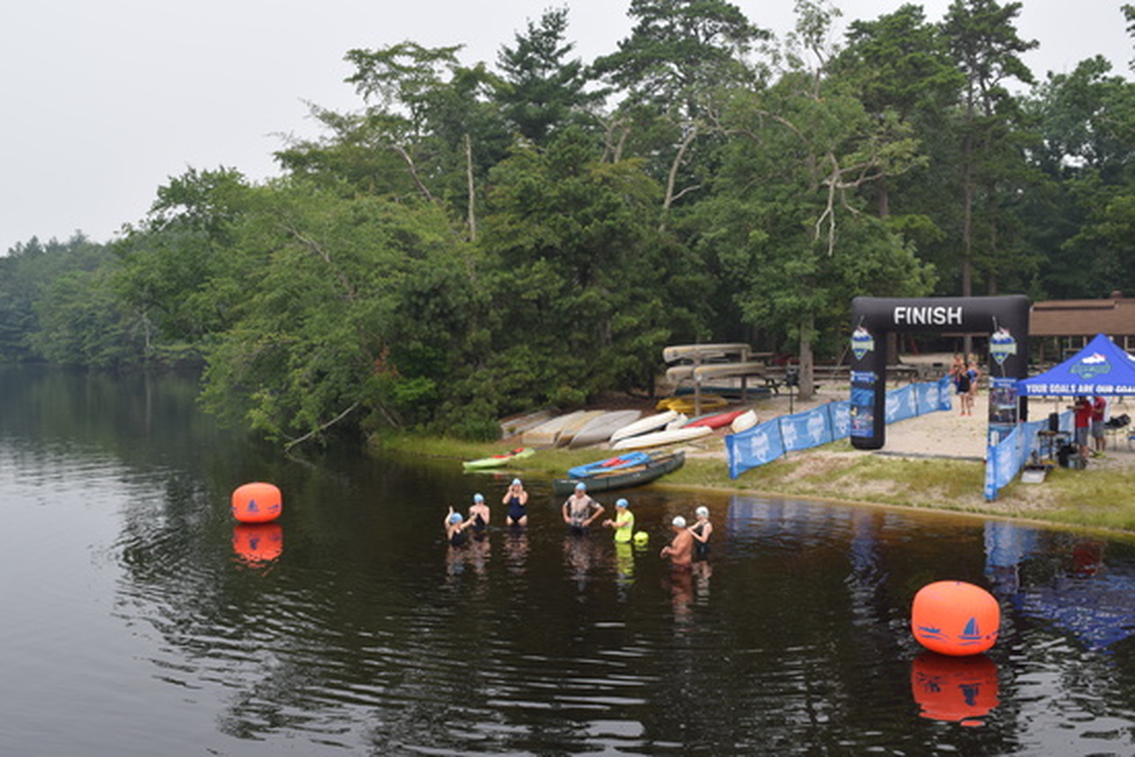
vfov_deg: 35.5
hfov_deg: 51.3
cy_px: 378
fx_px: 1183
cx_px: 568
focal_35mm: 38
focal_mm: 25
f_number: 8
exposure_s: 1/250
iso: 360
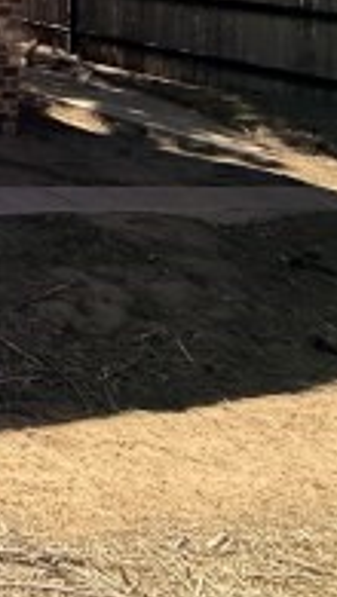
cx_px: -567
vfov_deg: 33.9
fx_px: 793
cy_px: -107
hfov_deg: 13.2
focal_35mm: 50
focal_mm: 2.22
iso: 64
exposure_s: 1/540
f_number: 2.2
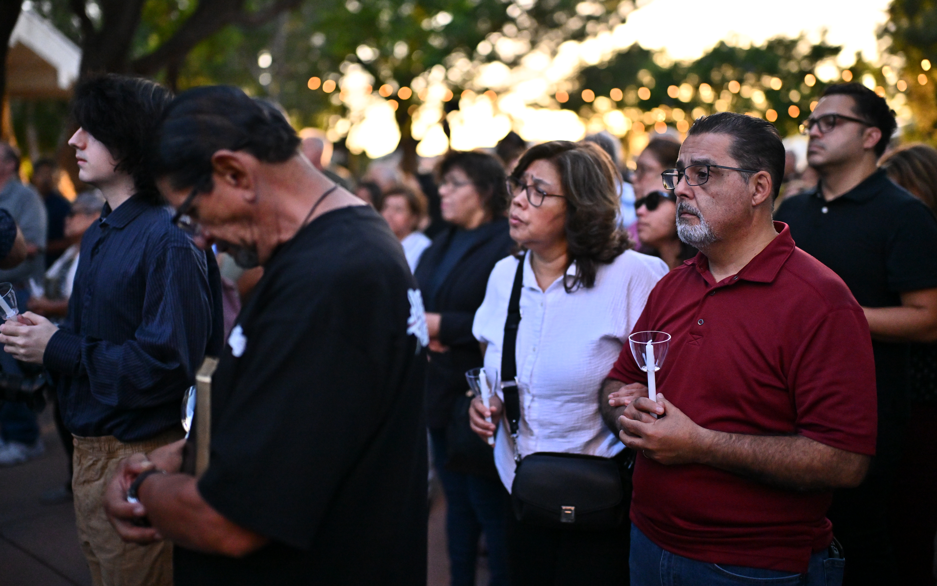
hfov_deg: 52.7
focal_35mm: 37
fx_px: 945
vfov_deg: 34.4
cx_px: 453
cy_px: 272
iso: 3200
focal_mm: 35
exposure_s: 1/16000
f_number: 1.2
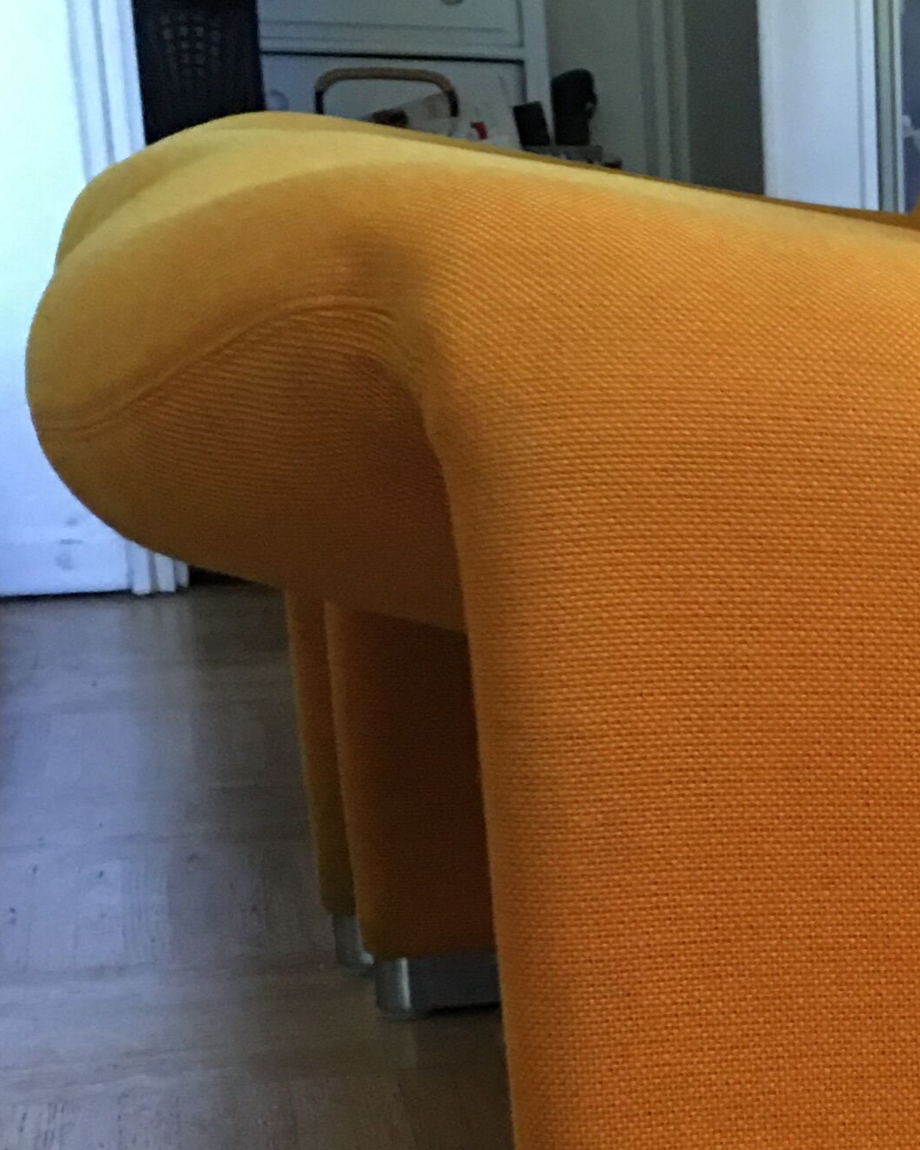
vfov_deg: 21.4
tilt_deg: -16.5
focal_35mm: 87
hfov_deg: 16.4
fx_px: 2962
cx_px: 1281
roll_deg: -1.2
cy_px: 1067
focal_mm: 4.15
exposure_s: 1/8
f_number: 2.2
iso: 100
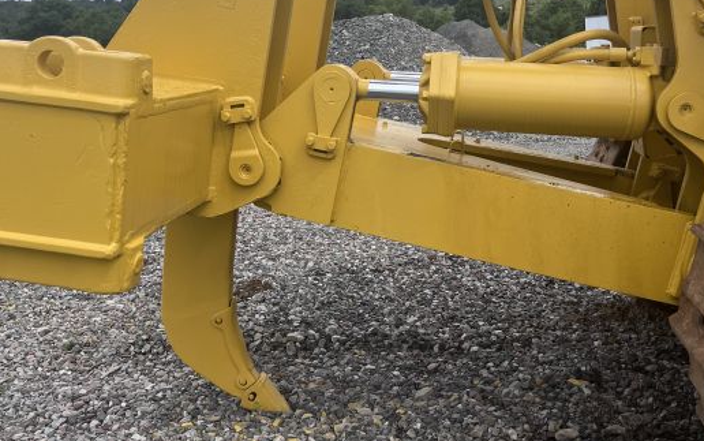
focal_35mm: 41
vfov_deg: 30.9
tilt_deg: -4.5
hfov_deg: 48.2
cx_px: 348
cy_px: 132
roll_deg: +2.2
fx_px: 787
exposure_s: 1/3215
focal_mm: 5.1
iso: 50
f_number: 1.6
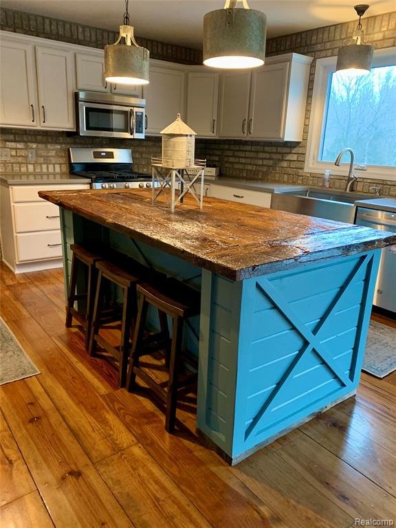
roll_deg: -2.6
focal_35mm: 26
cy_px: 264
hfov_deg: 53.1
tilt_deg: -16.1
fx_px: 397
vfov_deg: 67.3
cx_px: 198
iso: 400
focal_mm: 4.25
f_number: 1.8
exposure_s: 1/40
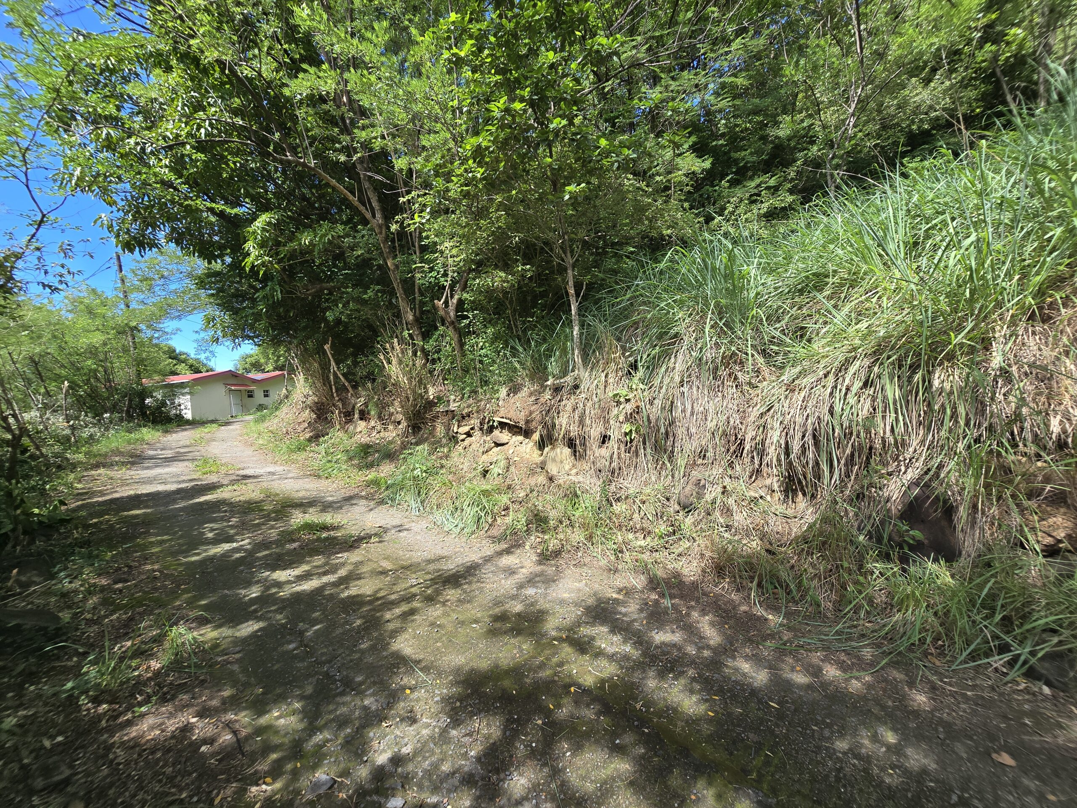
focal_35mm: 13
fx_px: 404
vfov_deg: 89.9
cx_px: 538
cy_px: 404
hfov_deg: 106.2
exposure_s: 1/539
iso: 50
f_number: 2.2
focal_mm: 2.2
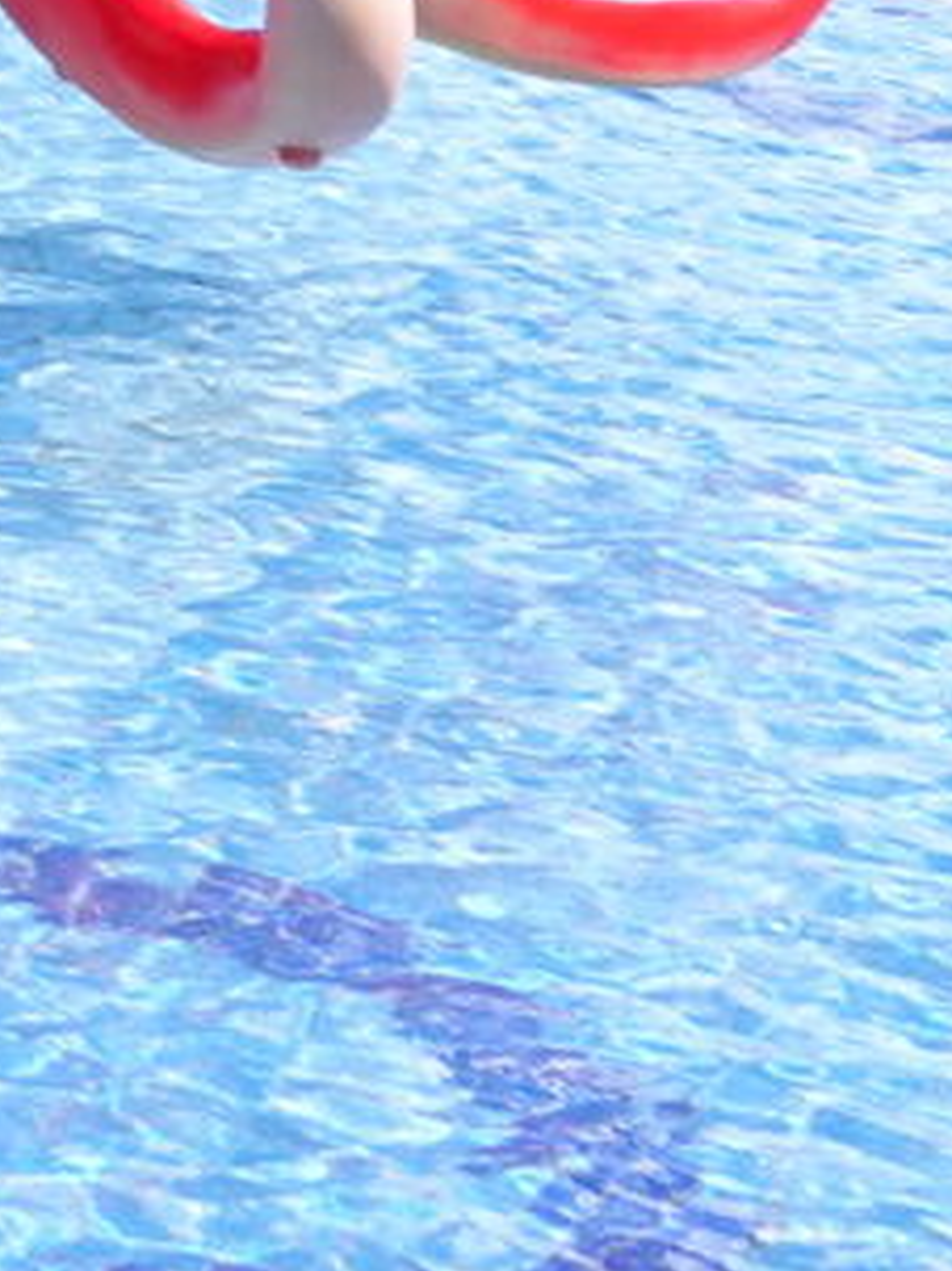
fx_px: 5541
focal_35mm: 151
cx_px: -1904
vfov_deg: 12.0
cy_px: -1086
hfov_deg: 8.3
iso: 320
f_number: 2.8
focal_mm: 9.99
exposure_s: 1/1600
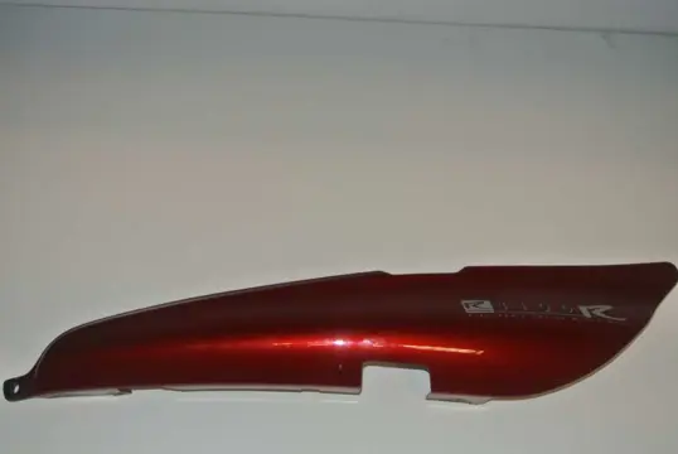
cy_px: 227
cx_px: 339
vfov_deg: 33.5
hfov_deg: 48.4
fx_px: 754
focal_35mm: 40
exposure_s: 1/60
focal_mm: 15.1
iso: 200
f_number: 4.2
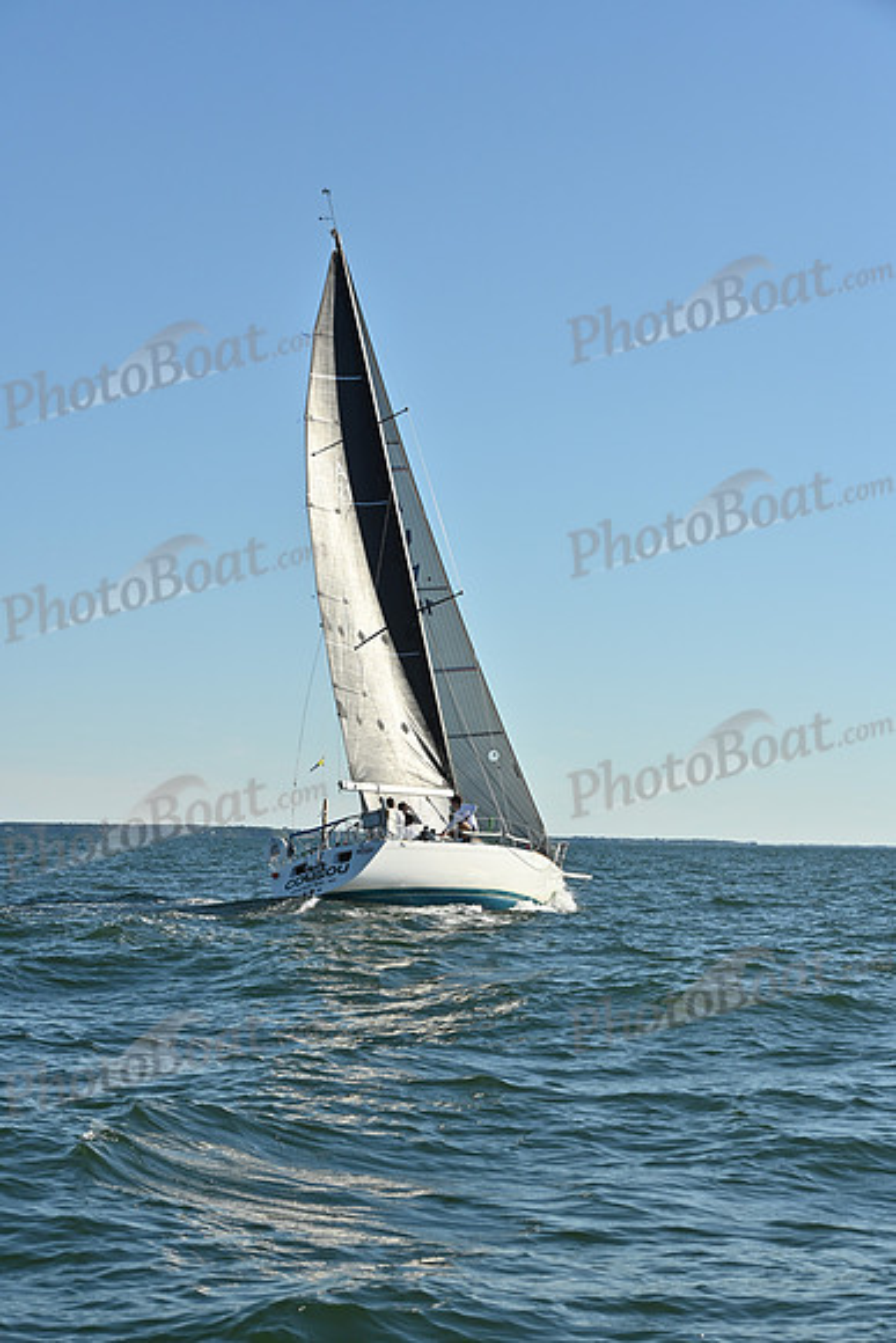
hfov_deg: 19.5
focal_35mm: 70
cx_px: 448
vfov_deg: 28.8
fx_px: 2612
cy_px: 672
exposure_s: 1/1250
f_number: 8
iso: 320
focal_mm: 70
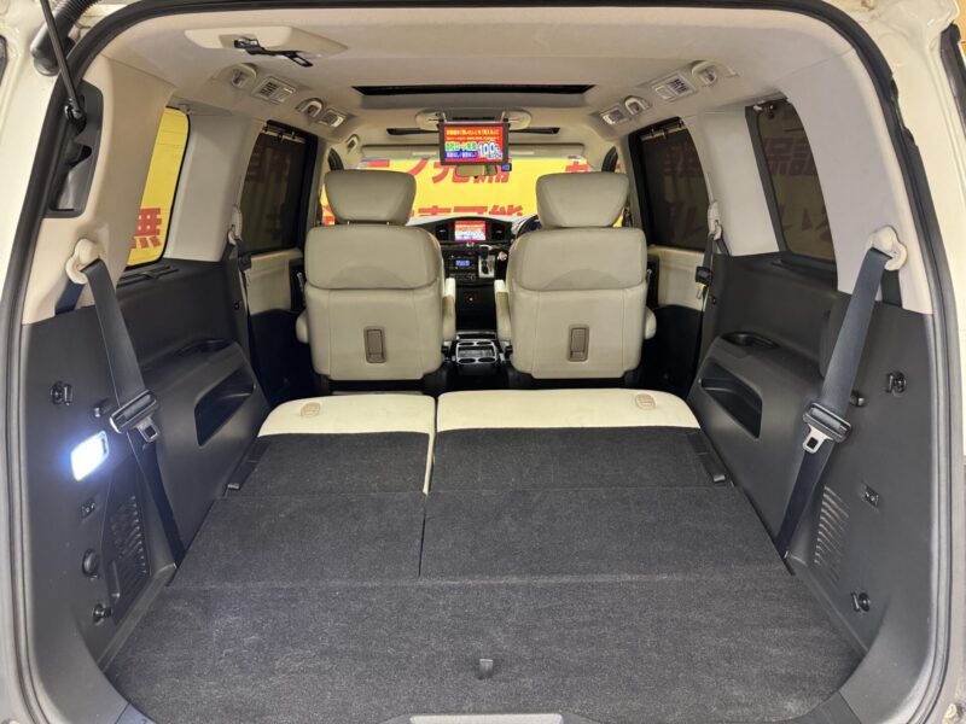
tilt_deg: -15.3
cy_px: 362
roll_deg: +0.5
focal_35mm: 24
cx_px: 483
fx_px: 670
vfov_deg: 56.8
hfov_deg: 71.6
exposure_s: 1/50
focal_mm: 6.76
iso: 640
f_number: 1.78
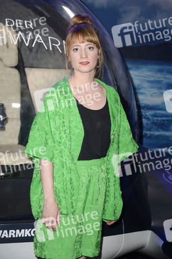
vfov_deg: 22.6
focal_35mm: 90
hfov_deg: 15.2
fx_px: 646
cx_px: 86
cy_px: 130
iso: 1000
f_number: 5.6
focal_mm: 90
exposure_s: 1/200
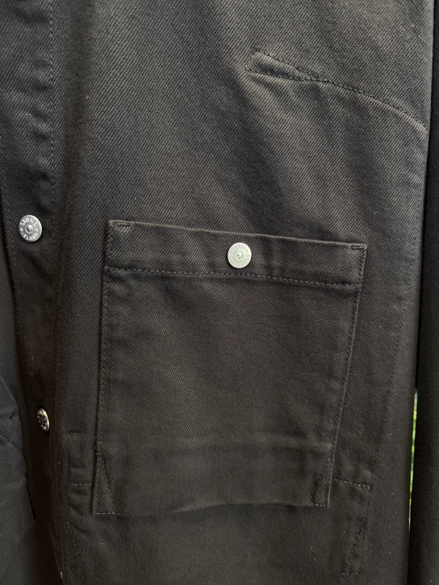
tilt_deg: -13.0
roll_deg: -0.2
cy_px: 292
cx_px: 220
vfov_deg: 71.6
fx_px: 406
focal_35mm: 24
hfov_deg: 56.8
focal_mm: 6.76
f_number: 1.78
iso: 800
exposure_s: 1/43
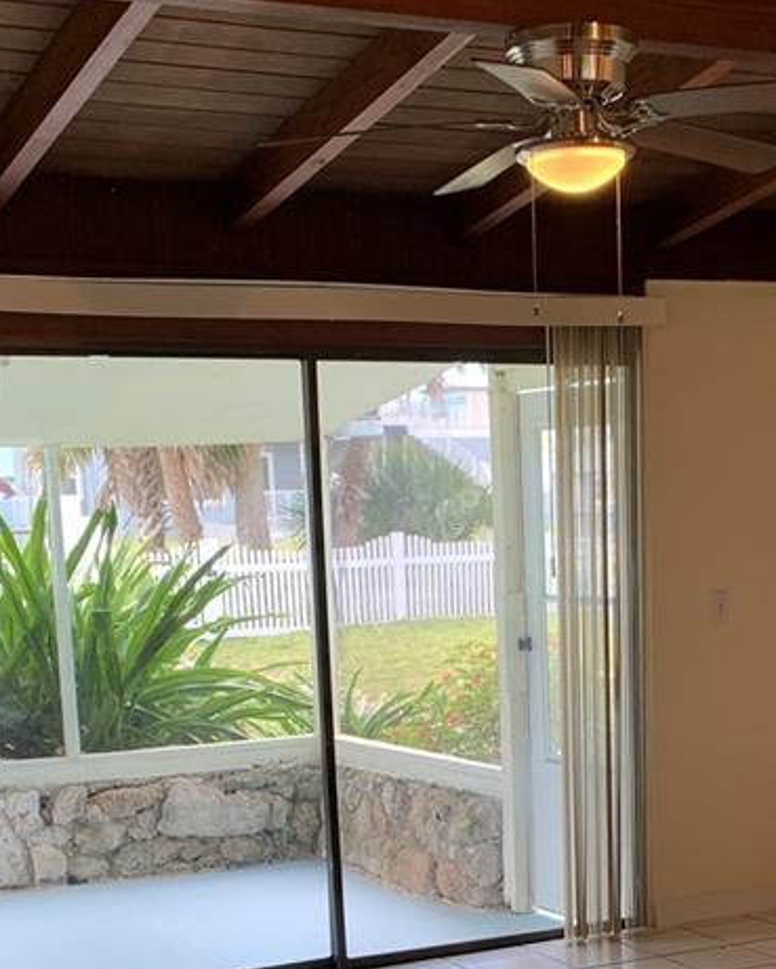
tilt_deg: -12.2
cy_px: 923
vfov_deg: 27.4
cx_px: 553
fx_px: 1894
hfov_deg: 23.0
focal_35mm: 66
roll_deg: +2.0
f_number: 1.8
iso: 50
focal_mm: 4.25
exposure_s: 1/60
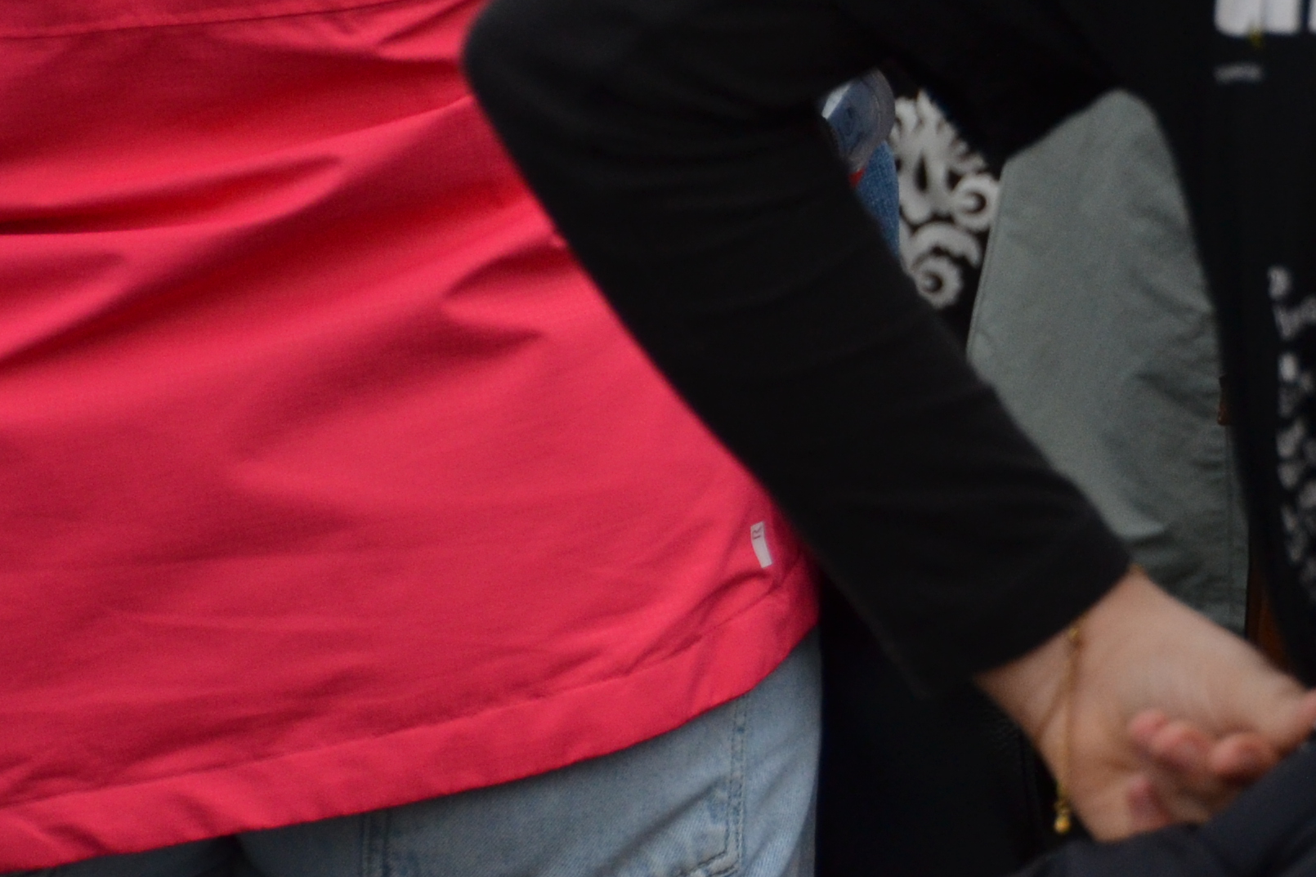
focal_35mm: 390
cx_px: 1926
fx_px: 14237
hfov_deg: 5.3
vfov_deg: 3.5
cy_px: -380
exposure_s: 1/640
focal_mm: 85
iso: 500
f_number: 6.3
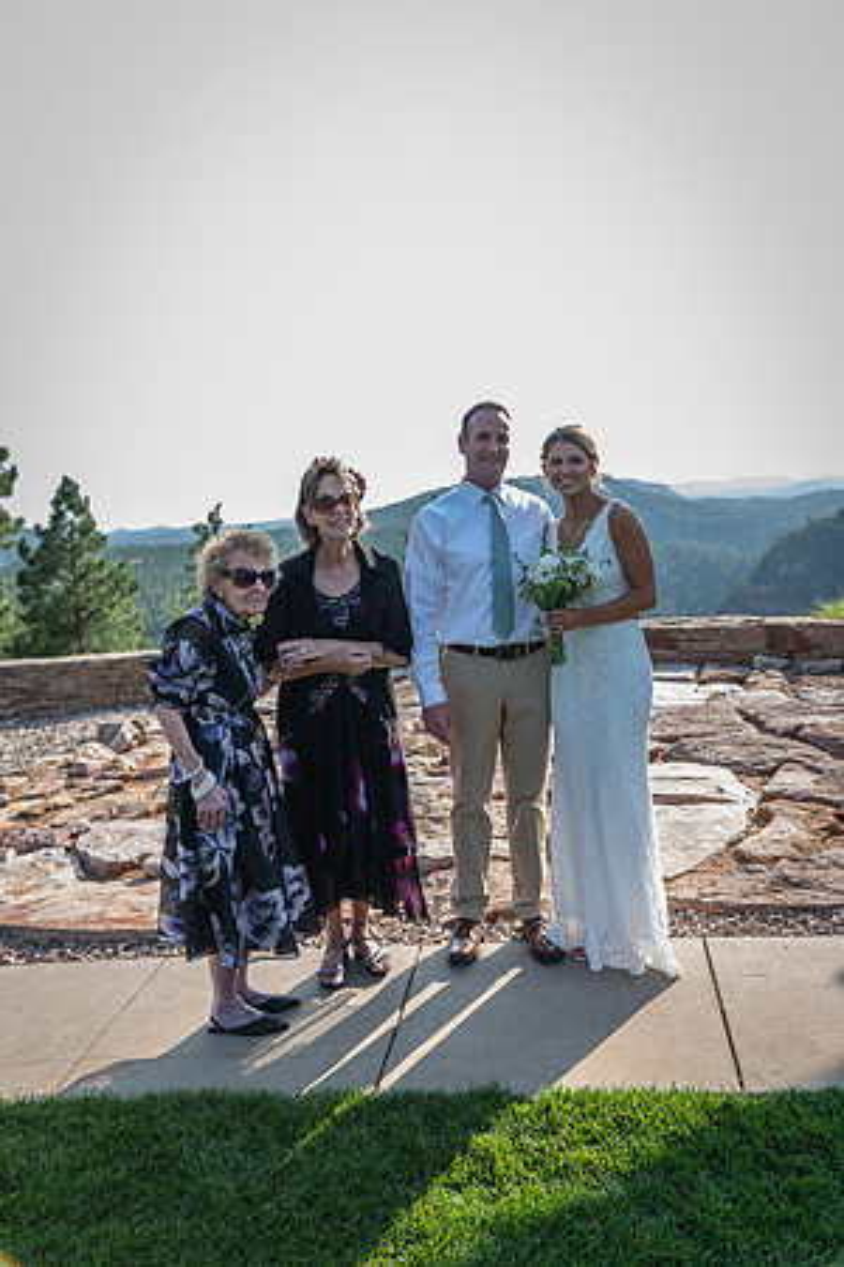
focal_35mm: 29
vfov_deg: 63.7
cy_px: 634
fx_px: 1020
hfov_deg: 45.0
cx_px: 422
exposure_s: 1/320
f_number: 3.5
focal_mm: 29
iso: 200
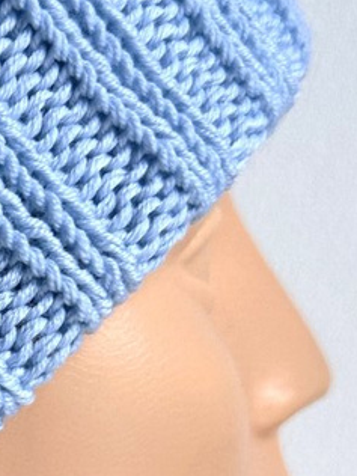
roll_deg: -0.6
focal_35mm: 91
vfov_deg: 20.7
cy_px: 490
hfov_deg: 15.1
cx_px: -175
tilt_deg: -9.3
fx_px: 1251
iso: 80
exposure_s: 1/317
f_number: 1.78
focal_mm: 6.86
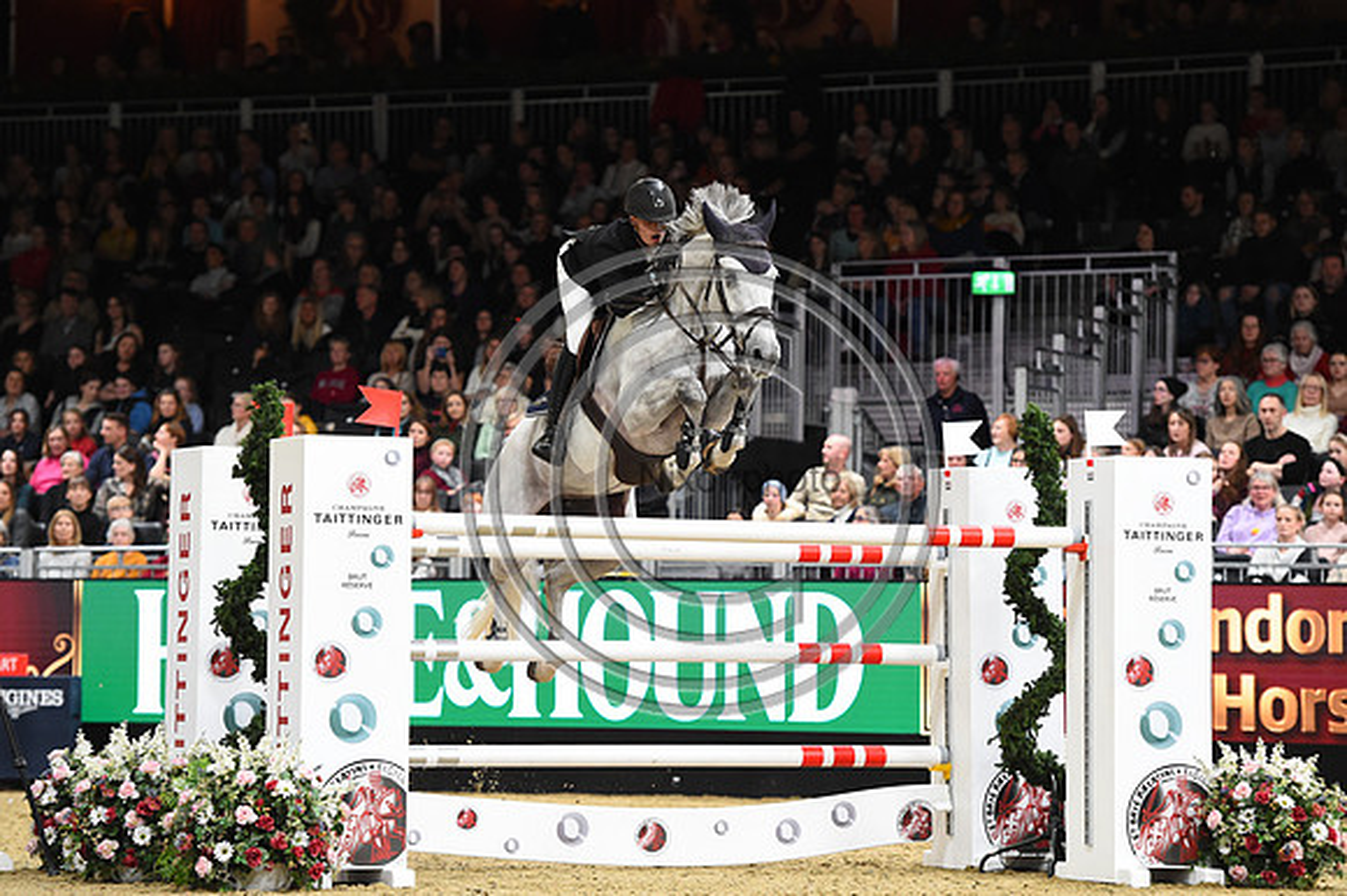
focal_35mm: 145
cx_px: 674
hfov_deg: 14.2
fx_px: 5422
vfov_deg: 9.5
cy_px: 448
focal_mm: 145
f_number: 3.5
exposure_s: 1/800
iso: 5000
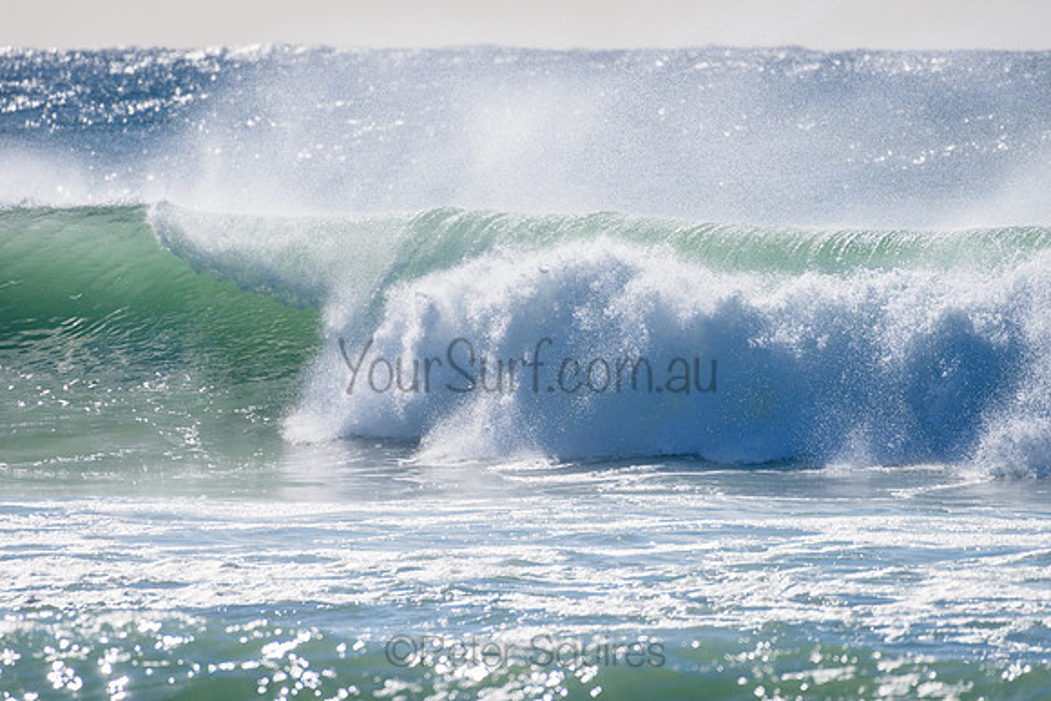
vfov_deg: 2.7
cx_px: 532
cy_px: 351
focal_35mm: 511
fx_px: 14907
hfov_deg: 4.0
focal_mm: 500
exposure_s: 1/2000
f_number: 5.6
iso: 160
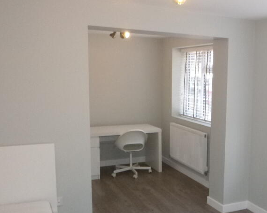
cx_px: 218
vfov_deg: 34.0
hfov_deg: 40.1
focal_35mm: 44
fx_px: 348
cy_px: 132
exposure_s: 1/60
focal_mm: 4.5
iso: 400
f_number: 3.9
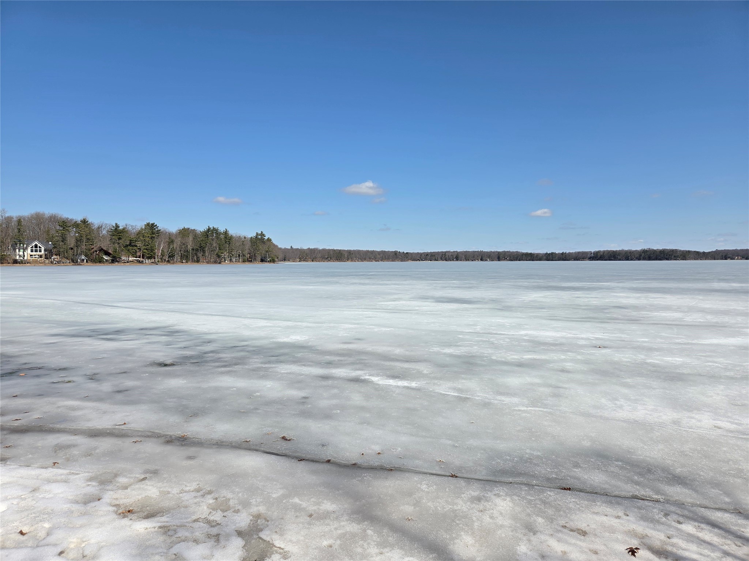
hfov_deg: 73.9
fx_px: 498
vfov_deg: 58.9
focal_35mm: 23
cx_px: 374
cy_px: 280
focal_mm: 5.4
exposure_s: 1/6615
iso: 80
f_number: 1.8
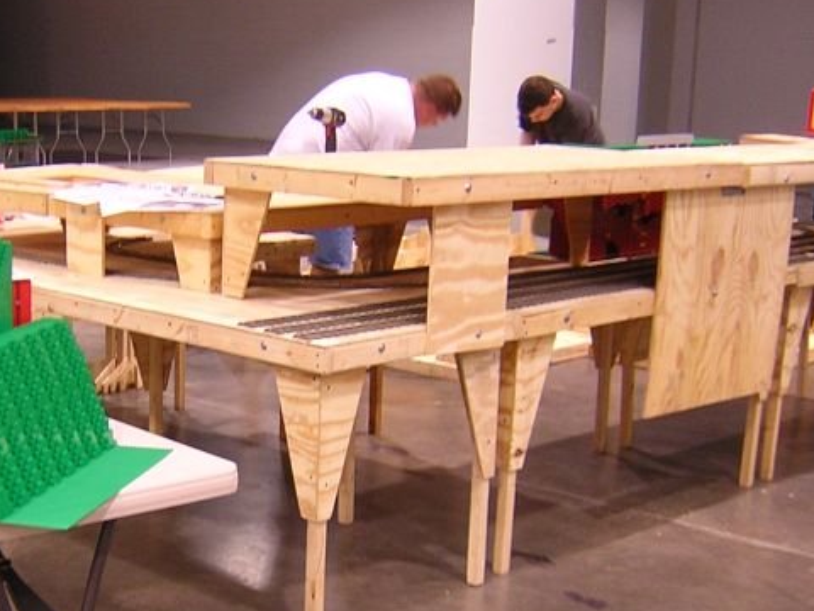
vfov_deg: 24.3
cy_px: 404
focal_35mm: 60
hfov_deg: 31.7
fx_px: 1411
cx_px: 231
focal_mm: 4.7
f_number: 2.6
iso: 193
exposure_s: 1/3.6
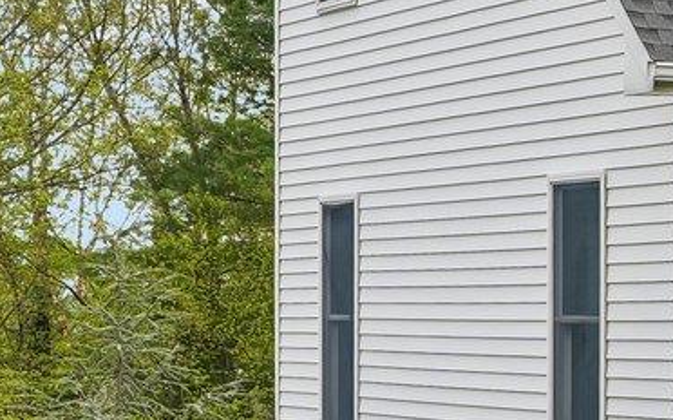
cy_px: 327
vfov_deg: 7.5
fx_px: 3189
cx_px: 1704
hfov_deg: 10.2
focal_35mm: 174
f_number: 8
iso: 100
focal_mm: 31
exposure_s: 1/80
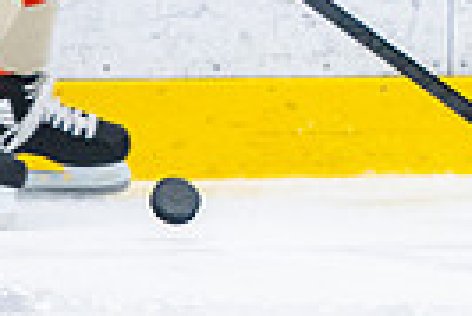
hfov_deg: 1.5
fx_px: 17837
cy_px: -474
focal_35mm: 1359
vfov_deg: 1.0
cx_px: 1058
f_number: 2.8
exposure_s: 1/640
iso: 2200
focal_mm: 160
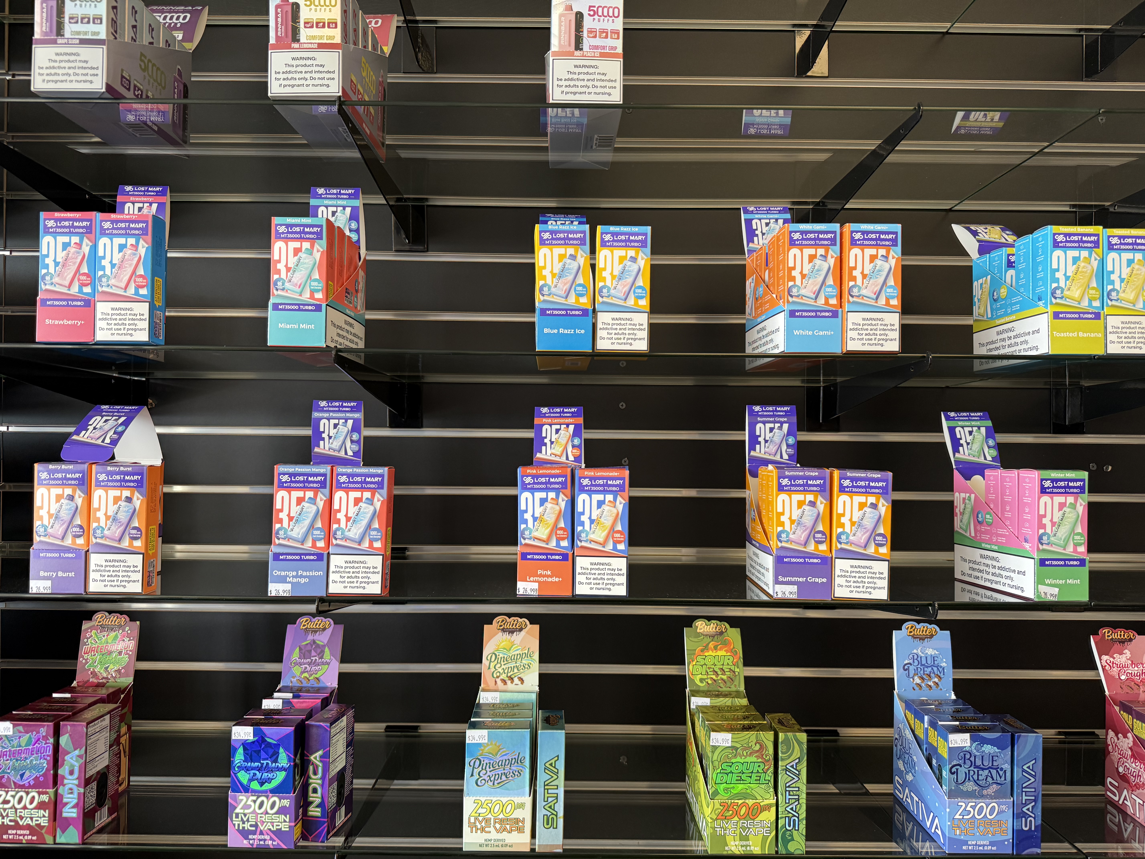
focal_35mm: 24
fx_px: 794
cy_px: 430
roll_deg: -0.6
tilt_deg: +0.4
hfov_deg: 71.6
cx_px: 572
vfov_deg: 56.8
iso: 200
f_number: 1.78
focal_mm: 6.76
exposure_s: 1/120
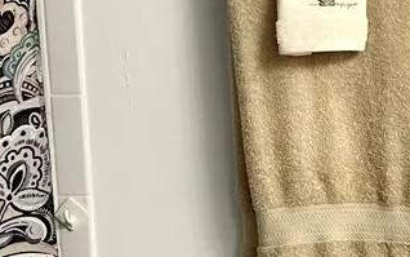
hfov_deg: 16.1
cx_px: 376
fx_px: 1431
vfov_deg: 10.2
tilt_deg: -7.8
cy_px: 119
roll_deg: +1.6
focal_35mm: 128
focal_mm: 6.86
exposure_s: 1/120
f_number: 1.78
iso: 100
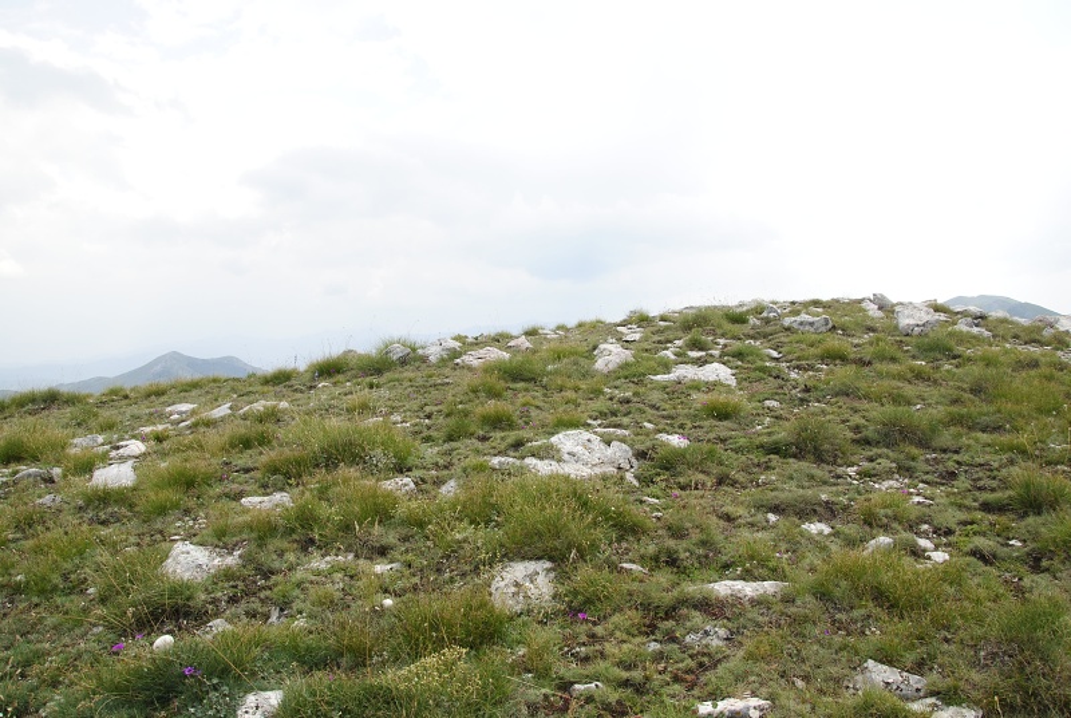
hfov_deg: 67.3
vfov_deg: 48.1
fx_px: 804
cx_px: 536
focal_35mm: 27
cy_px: 359
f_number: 11
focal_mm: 18
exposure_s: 1/100
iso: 200
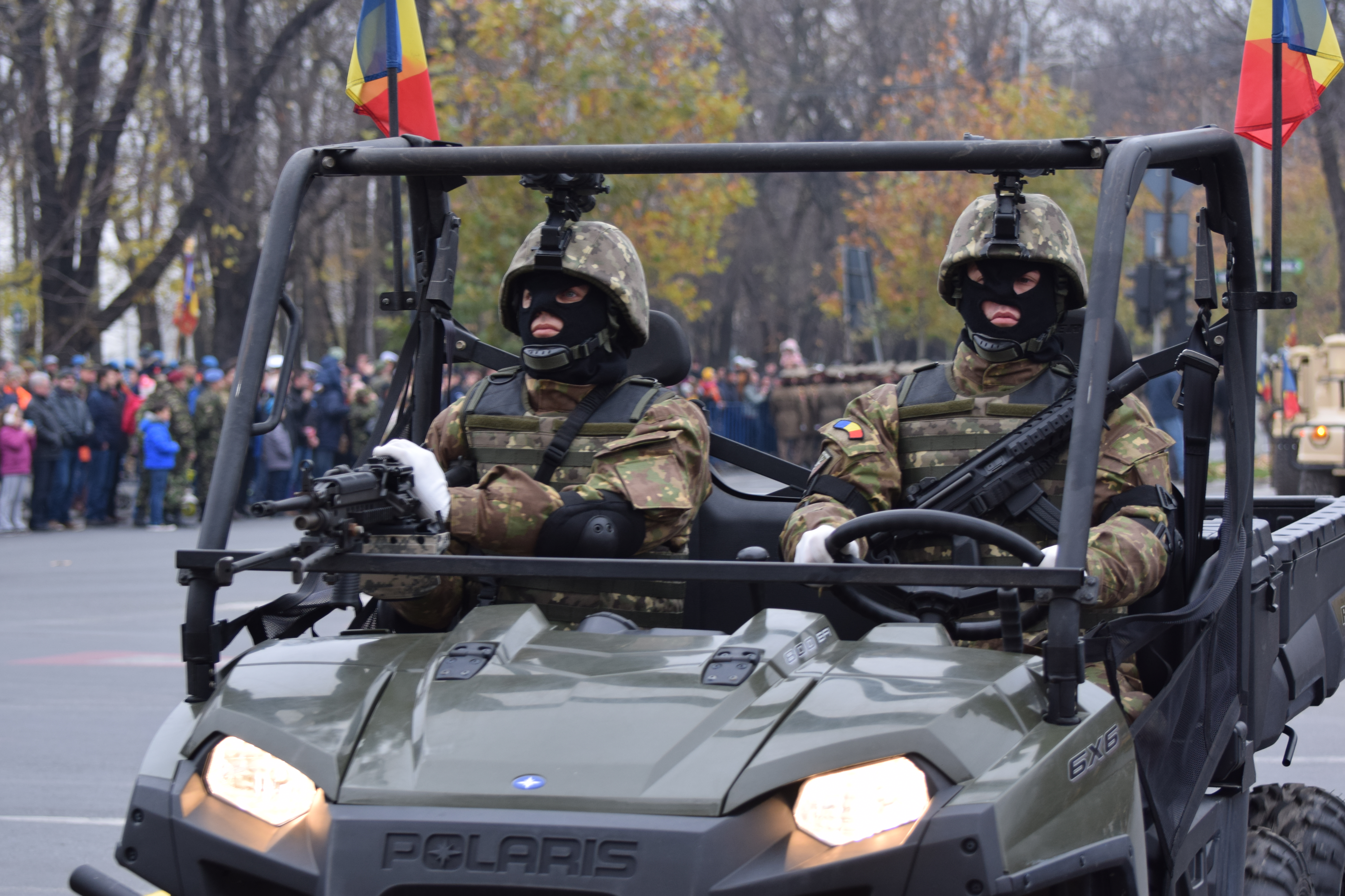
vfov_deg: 13.0
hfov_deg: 19.5
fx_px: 3923
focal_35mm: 105
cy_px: 448
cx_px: 672
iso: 320
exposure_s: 1/125
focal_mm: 70
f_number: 4.5
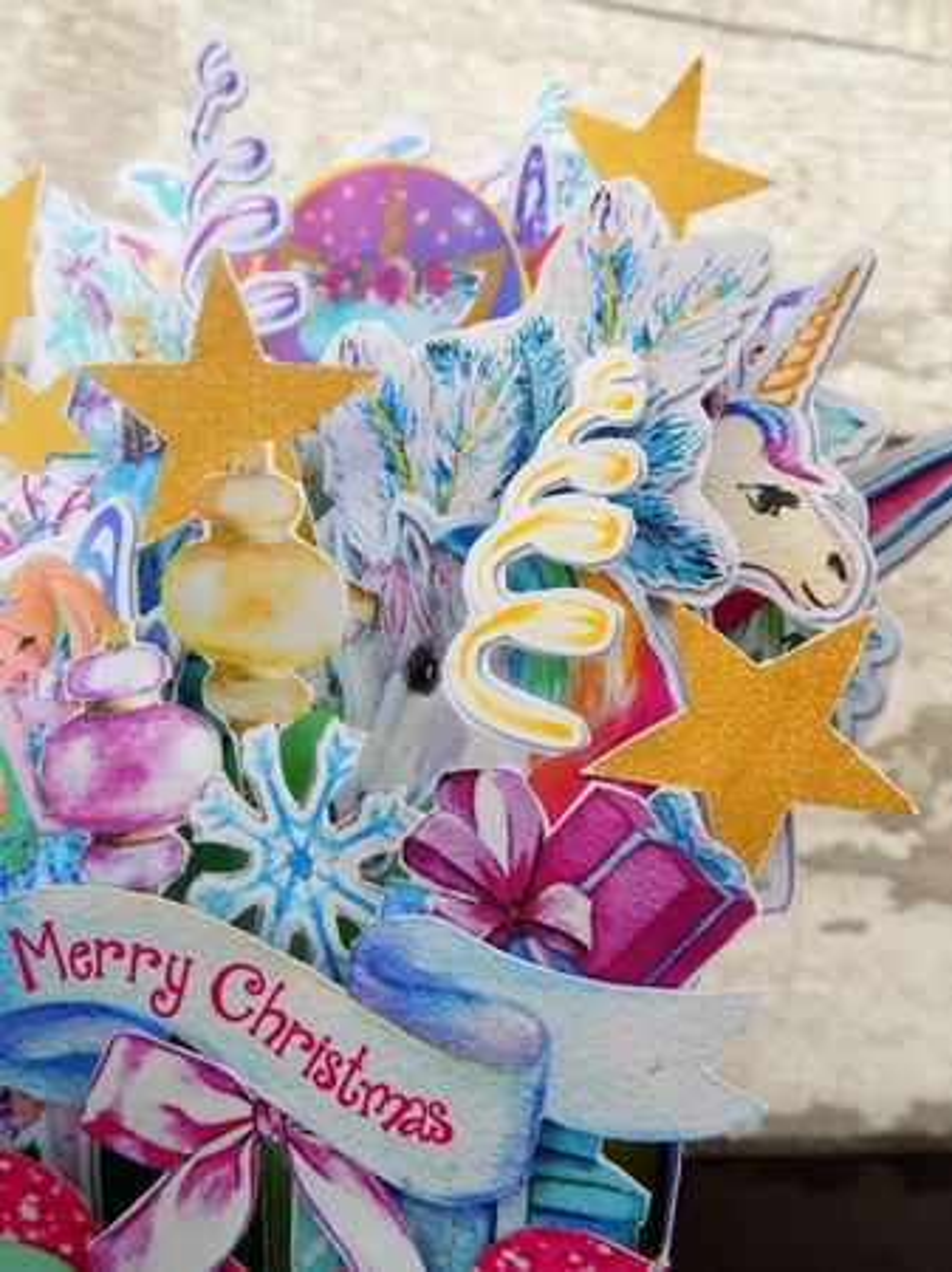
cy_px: 636
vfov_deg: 65.4
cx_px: 476
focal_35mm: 27
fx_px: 991
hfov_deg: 51.3
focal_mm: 4.8
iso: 180
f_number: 3.2
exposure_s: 1/30
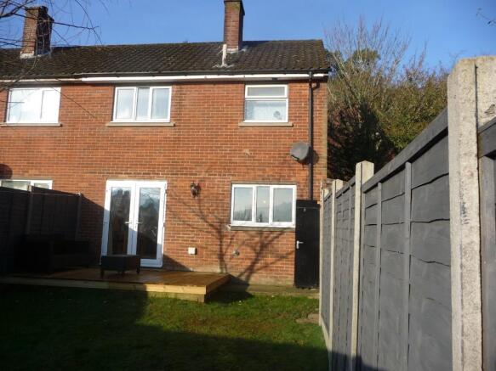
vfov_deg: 49.7
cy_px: 186
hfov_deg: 63.5
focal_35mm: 28
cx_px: 248
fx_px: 401
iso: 100
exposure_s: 1/640
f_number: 3.3
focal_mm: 4.7
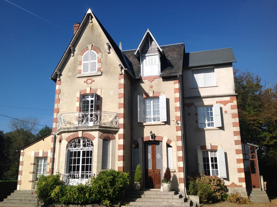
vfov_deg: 40.6
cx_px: 138
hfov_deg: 52.7
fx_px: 280
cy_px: 104
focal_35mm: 35
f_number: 2.4
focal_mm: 4.28
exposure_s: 1/3030
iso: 50
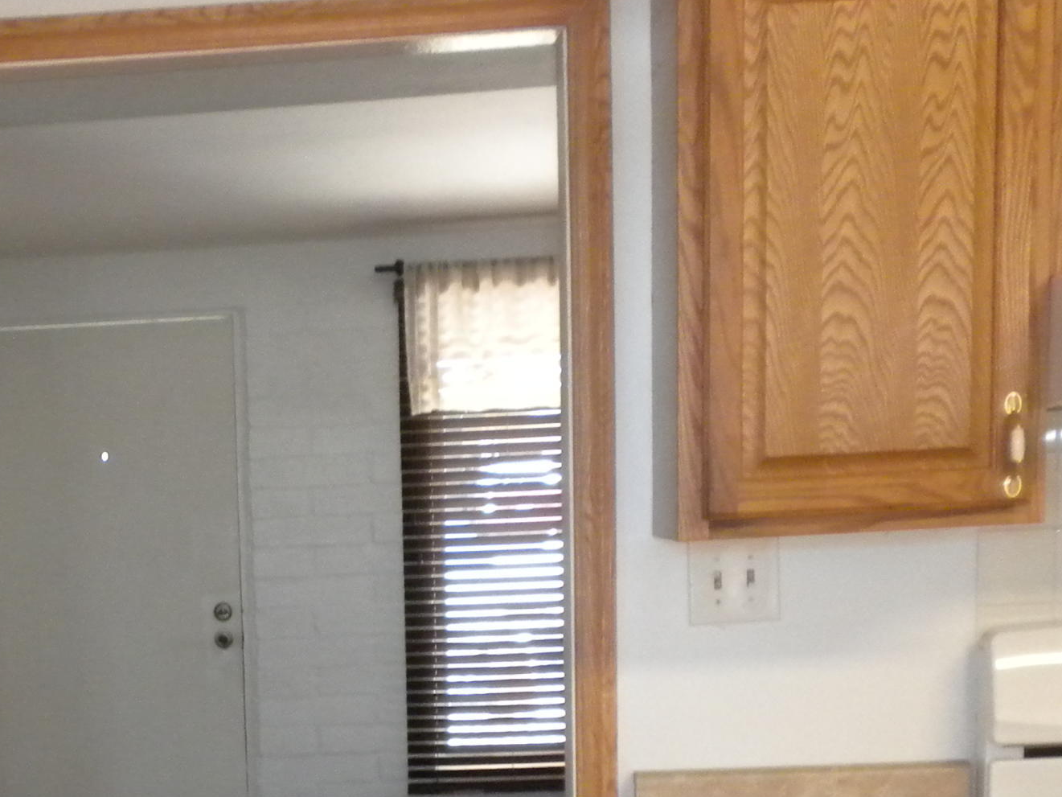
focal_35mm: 84
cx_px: 35
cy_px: 894
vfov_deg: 17.0
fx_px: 2577
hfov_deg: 22.5
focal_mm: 6.6
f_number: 3.5
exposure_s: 1/30
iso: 400
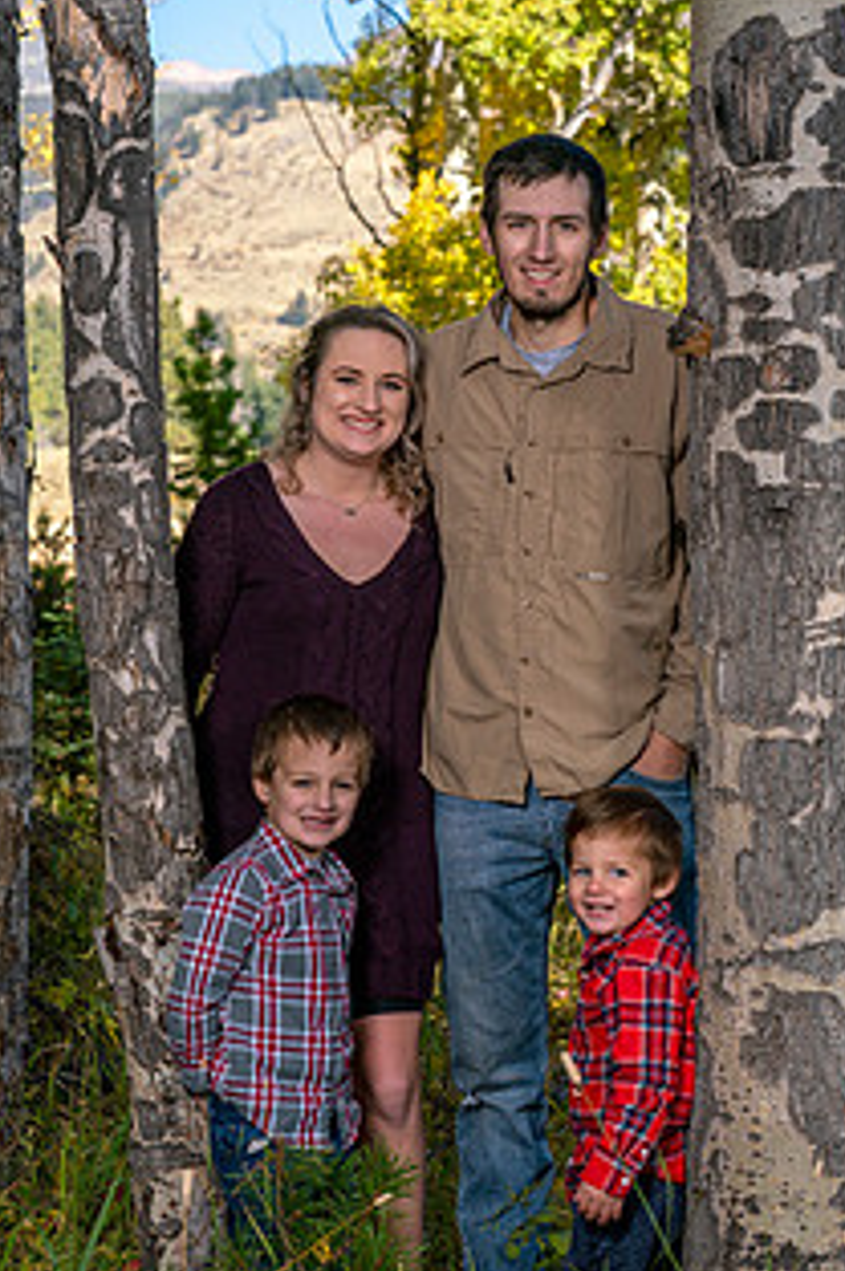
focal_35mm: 72
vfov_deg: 28.0
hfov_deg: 18.9
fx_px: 2540
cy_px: 759
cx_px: 471
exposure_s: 1/800
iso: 160
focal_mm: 50
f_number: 4.5
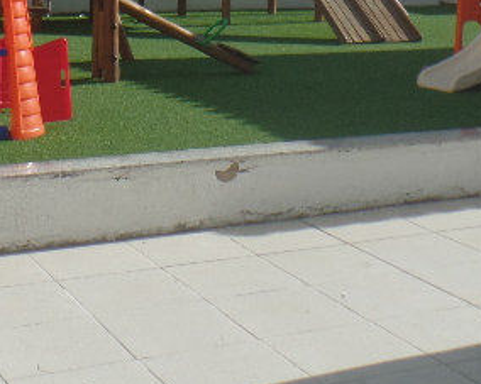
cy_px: -205
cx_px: 190
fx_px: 1153
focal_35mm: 81
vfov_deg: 17.0
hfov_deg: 23.5
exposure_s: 1/1000
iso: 80
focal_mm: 4.1
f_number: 3.5
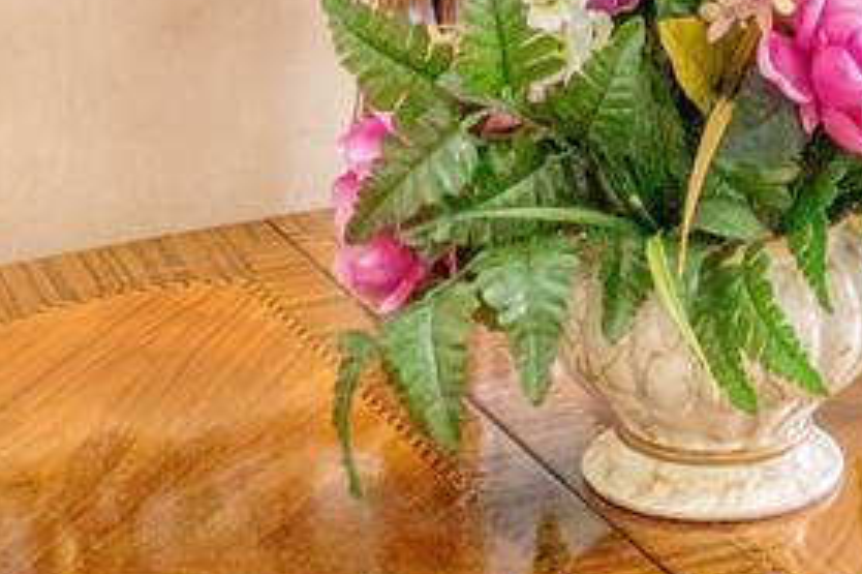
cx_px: 806
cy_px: -638
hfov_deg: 17.1
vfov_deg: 10.5
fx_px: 2824
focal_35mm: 118
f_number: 8
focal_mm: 16
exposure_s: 1/60
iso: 800
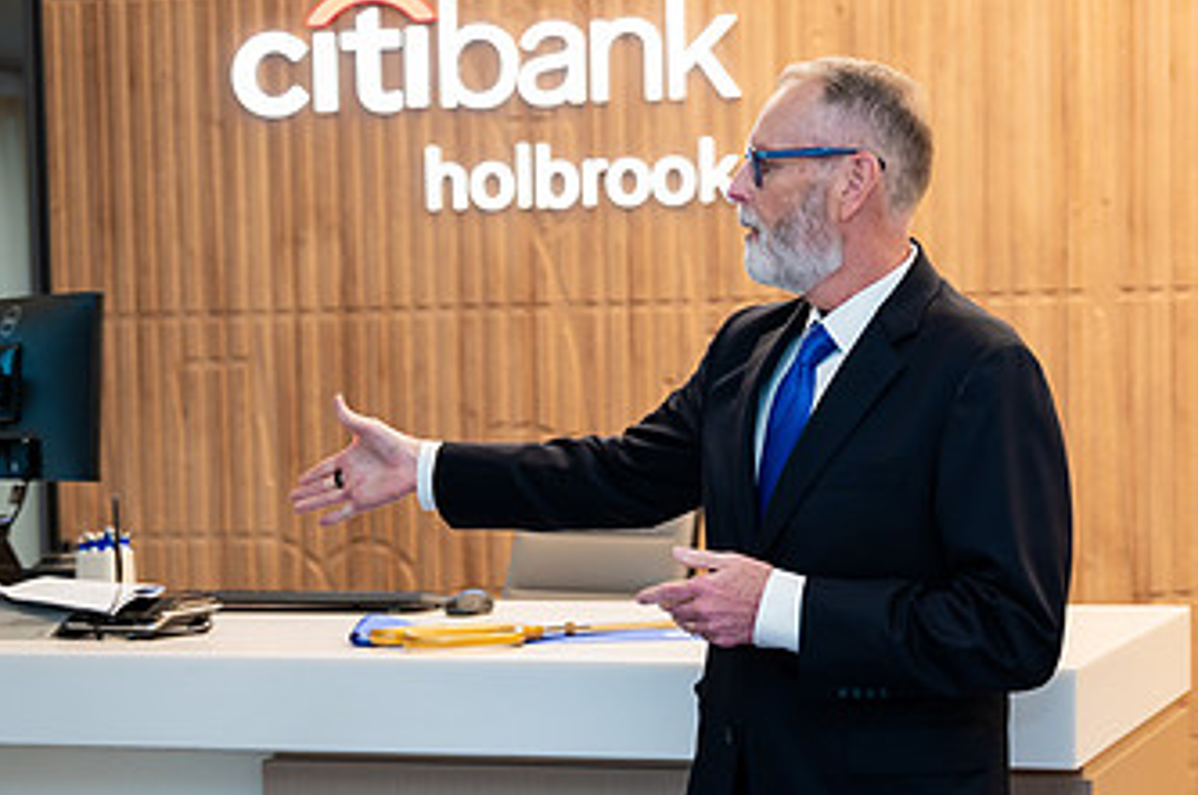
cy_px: 545
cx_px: 861
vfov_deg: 15.4
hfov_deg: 23.0
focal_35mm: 88
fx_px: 2924
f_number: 3.5
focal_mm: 48
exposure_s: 1/200
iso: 500
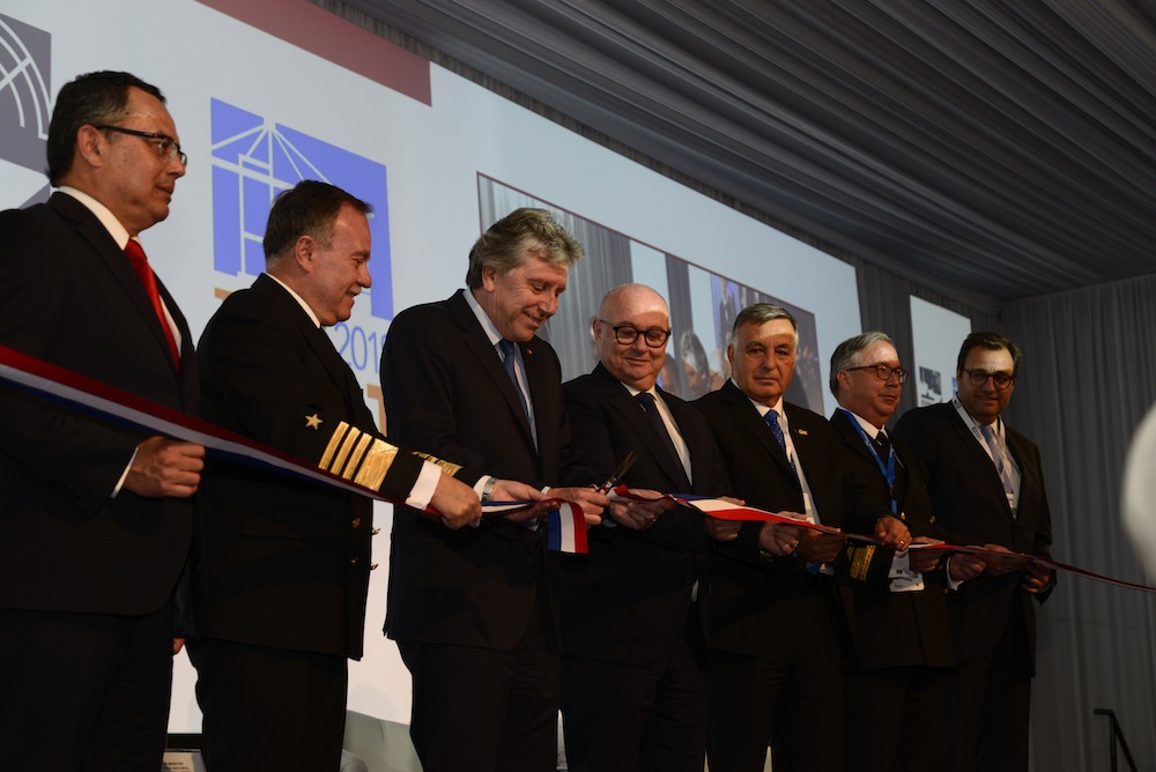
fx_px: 1671
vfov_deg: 26.0
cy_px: 386
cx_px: 578
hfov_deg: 38.2
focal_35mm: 52
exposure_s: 1/125
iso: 1000
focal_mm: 52
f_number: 4.2
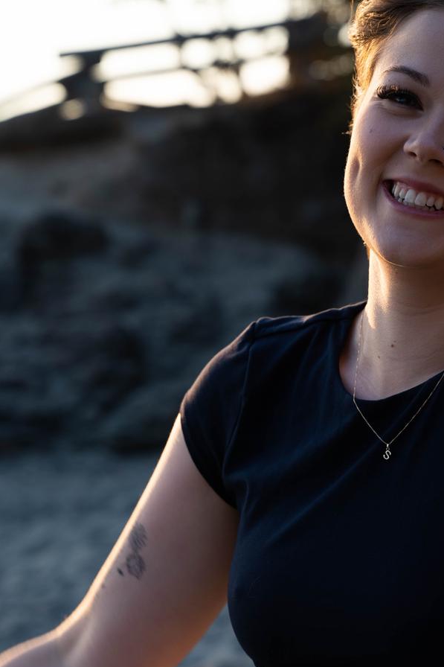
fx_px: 2221
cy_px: 452
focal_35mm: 120
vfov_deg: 17.0
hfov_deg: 11.4
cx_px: 273
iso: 100
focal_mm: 70
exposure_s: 1/125
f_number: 5
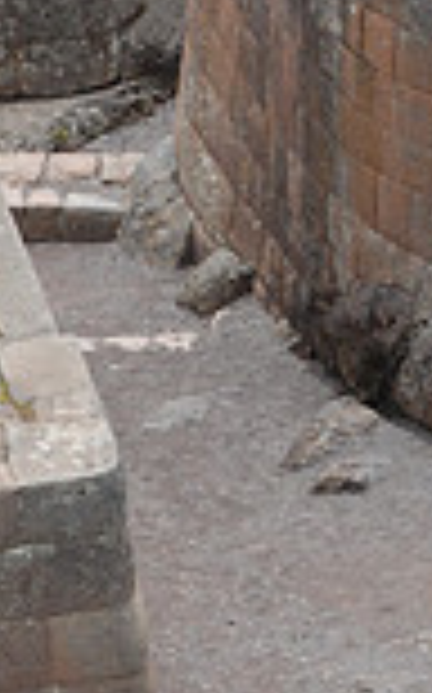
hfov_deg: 1.1
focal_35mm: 1151
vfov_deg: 1.8
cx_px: 472
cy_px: 130
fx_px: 21723
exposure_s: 1/500
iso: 400
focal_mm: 200
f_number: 7.1
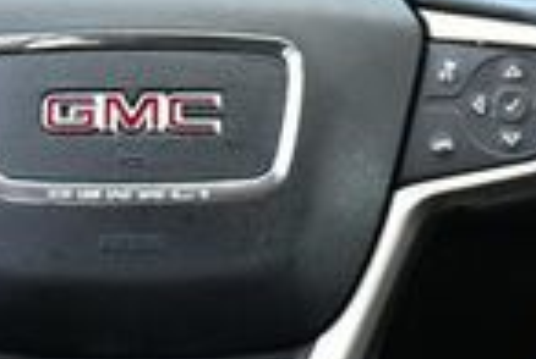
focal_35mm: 175
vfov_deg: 7.9
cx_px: 510
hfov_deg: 11.6
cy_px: 205
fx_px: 2611
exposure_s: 1/250
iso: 720
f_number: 3.8
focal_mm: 20
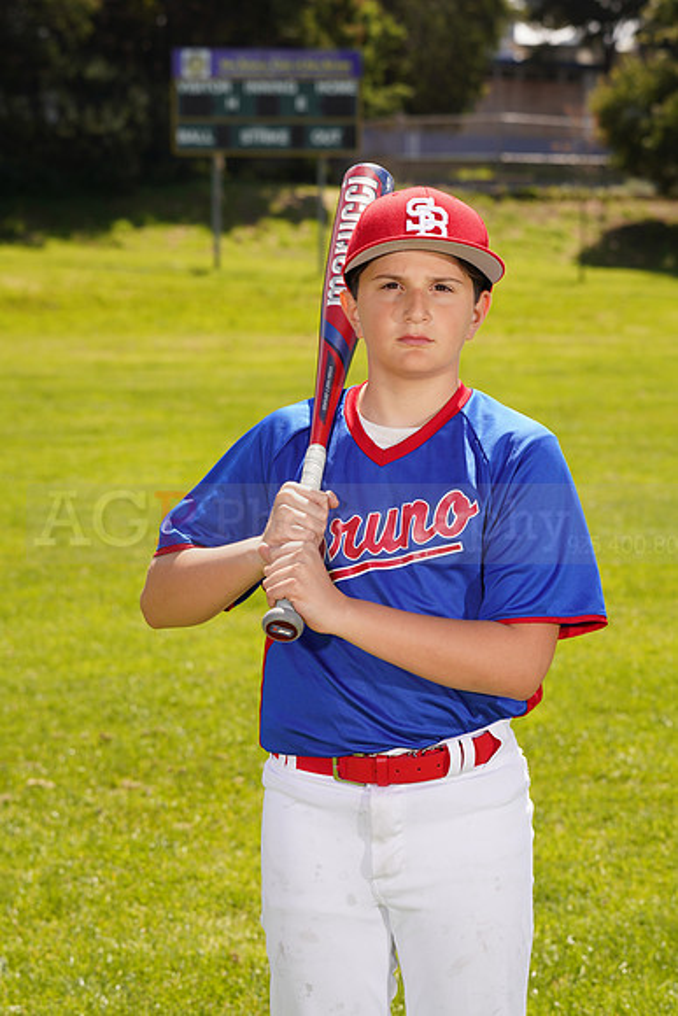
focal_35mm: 100
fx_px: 2823
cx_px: 339
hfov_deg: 13.7
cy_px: 508
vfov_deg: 20.4
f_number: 9
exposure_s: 1/160
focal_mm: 100
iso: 100
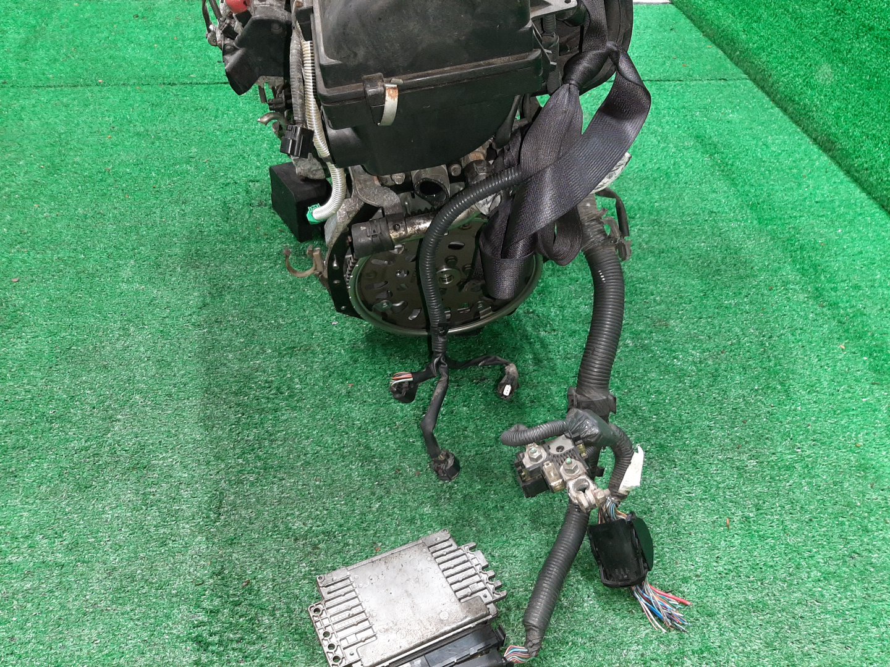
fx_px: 668
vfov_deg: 53.1
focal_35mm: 26
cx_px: 445
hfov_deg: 67.3
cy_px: 334
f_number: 1.7
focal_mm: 3.93
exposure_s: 1/33
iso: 197
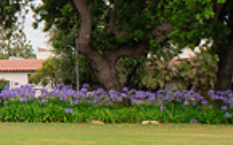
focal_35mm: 98
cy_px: 16
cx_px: -133
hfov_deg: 18.4
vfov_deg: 13.2
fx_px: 621
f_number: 8
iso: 400
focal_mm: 24
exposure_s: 1/250
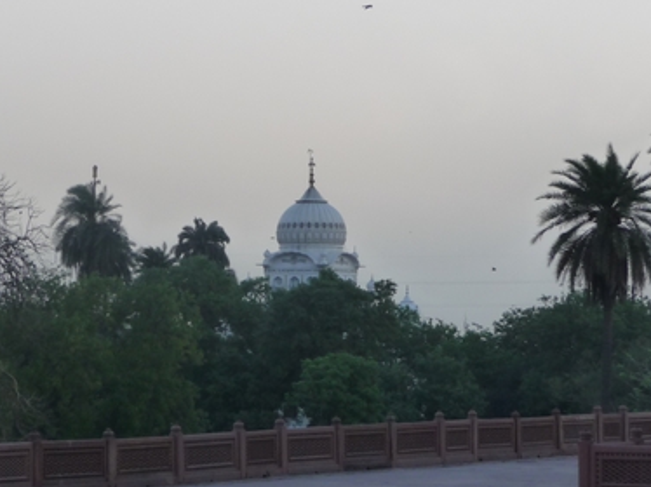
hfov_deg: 13.1
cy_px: 242
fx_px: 2838
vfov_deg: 9.8
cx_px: 332
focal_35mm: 151
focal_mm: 14.2
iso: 160
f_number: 4.7
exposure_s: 1/100
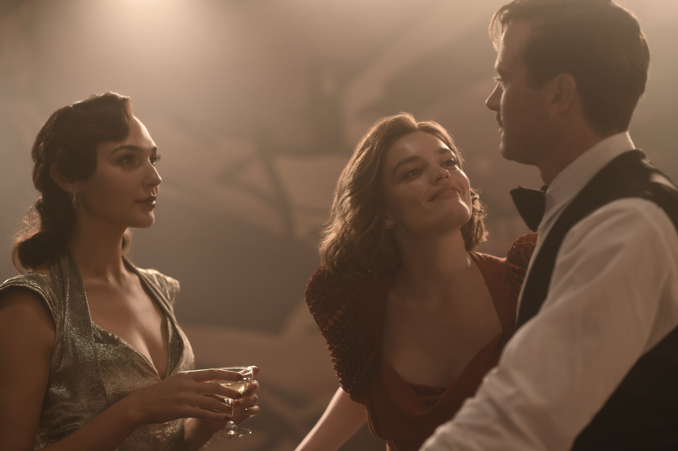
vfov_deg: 16.1
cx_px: 339
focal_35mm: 85
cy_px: 226
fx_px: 1600
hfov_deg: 23.9
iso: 400
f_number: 2
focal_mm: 85
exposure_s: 1/250
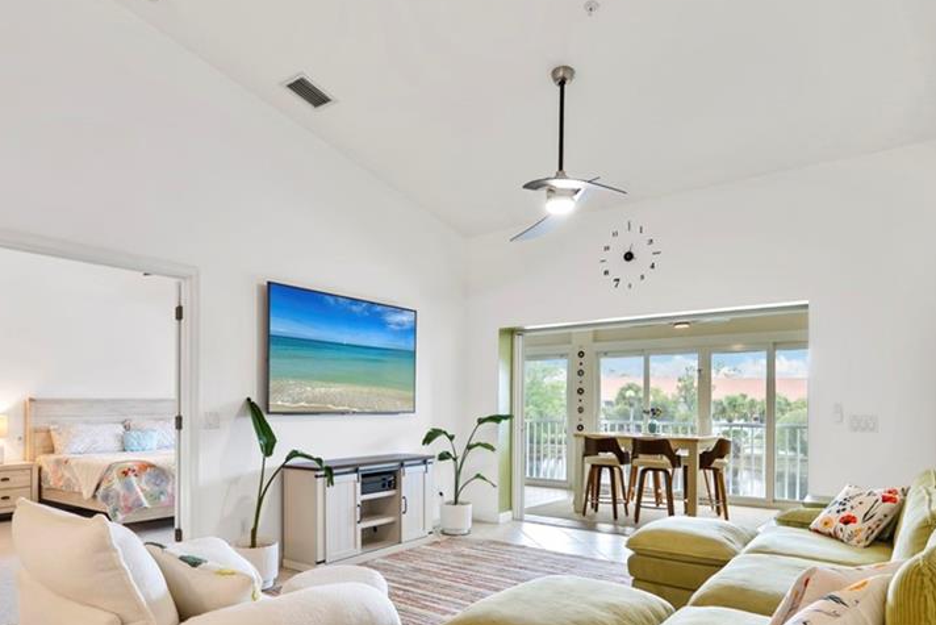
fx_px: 617
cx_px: 419
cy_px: 388
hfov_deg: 74.2
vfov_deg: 53.2
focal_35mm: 24
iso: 100
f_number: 9
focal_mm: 16.5
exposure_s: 1/1.67
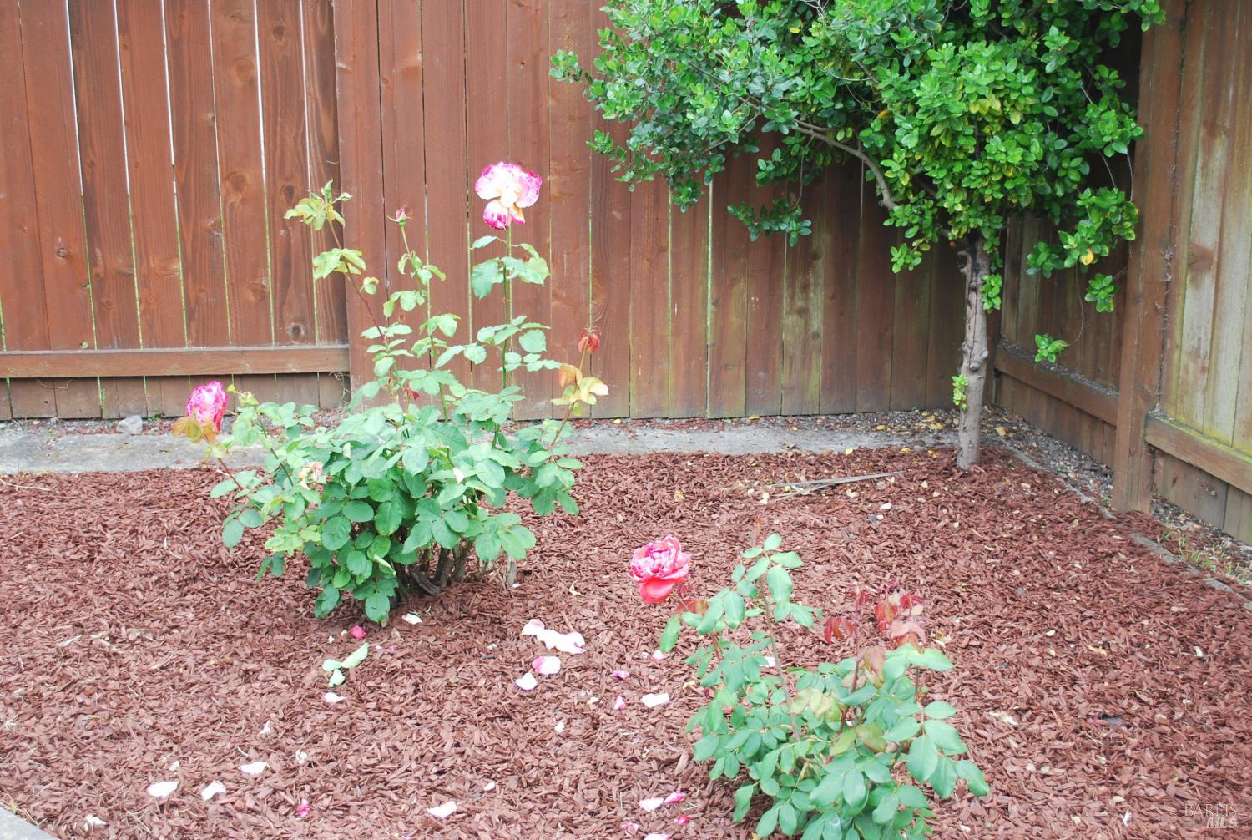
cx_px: 626
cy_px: 420
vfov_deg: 34.3
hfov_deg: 49.5
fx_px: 1359
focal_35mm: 39
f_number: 5.6
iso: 180
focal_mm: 26
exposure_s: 1/125
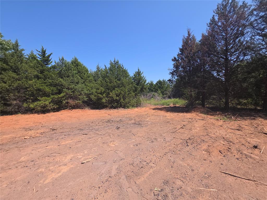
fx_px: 100
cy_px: 100
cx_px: 134
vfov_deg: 89.9
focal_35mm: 13
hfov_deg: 106.2
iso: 20
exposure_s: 1/848
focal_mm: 2.2
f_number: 1.9
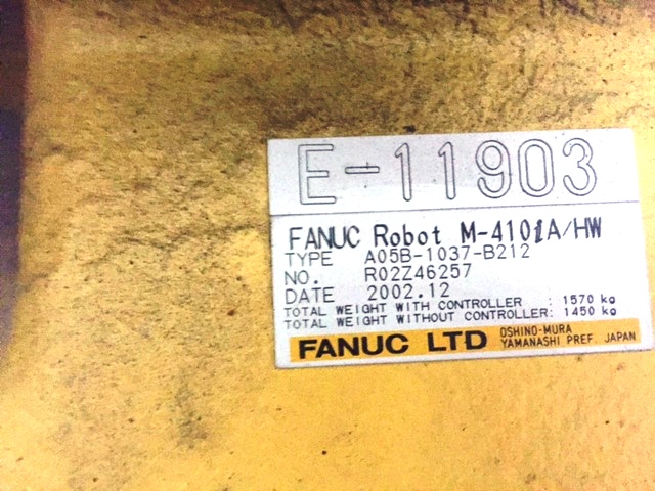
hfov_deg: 61.7
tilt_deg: +7.6
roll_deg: +2.1
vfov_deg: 48.2
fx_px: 549
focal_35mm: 29
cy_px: 246
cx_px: 328
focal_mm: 4.15
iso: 1600
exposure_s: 1/17
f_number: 2.2
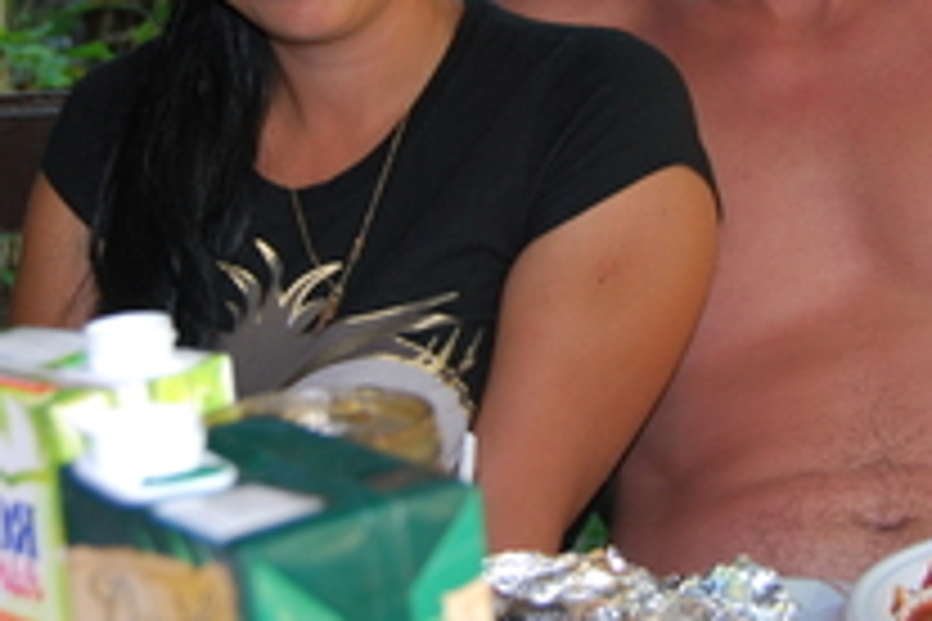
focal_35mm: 85
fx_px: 2200
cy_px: 56
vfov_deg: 15.9
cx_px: 558
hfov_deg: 23.9
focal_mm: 26
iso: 200
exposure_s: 1/60
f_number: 4.2
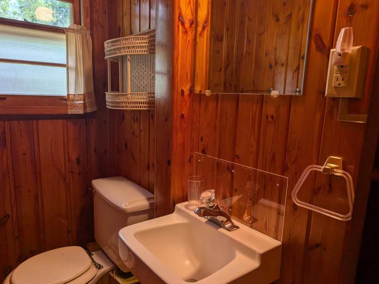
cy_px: 145
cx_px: 189
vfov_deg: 54.9
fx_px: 274
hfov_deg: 69.4
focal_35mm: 25
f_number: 1.7
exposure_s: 1/120
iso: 83
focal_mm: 6.9
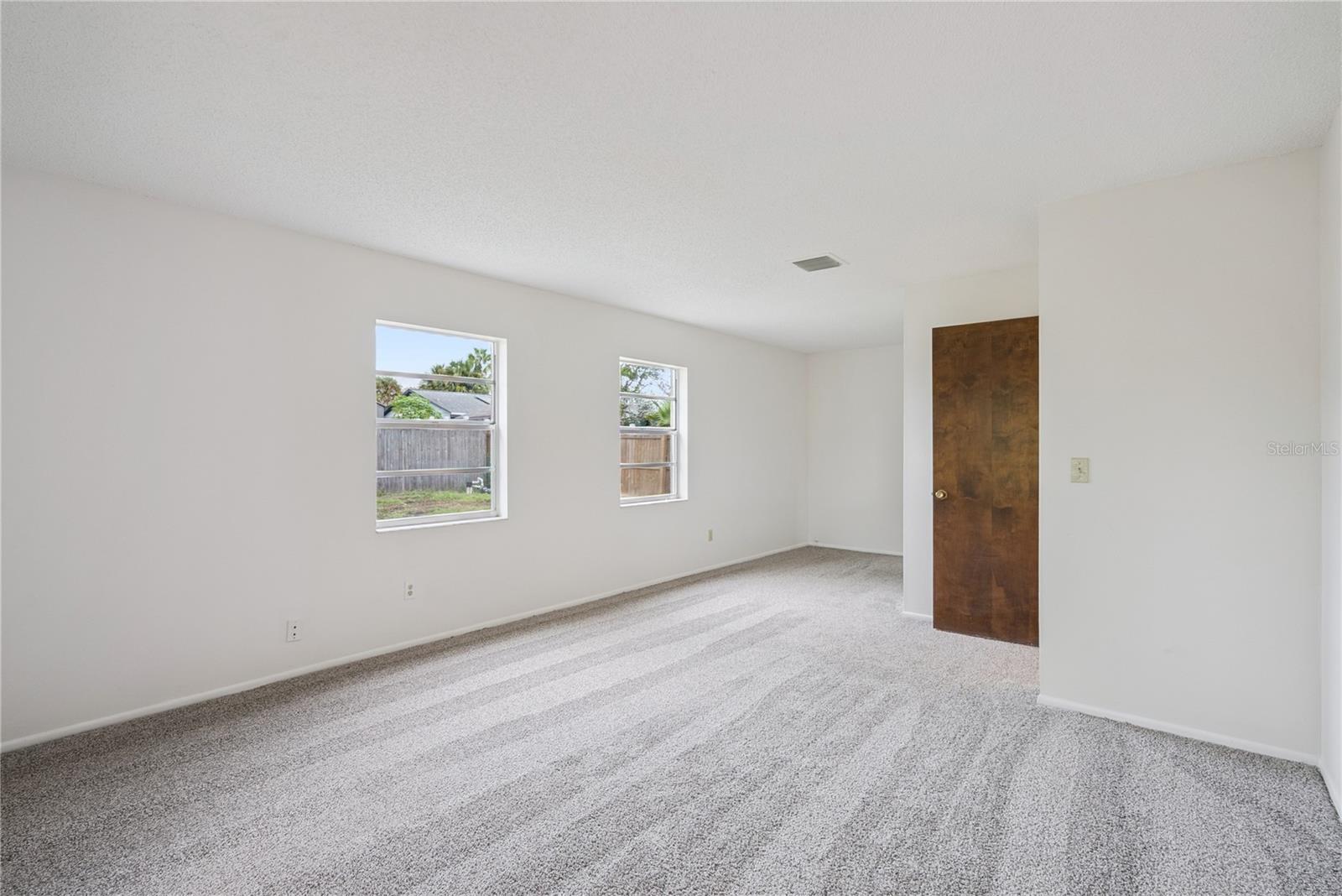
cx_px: 671
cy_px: 448
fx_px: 597
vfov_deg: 73.8
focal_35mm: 16
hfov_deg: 96.7
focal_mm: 16
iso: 800
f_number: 9
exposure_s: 1/50
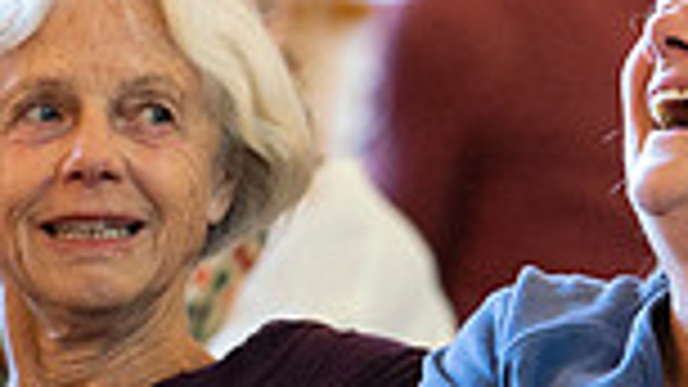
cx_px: 441
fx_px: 14464
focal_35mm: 793
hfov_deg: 2.7
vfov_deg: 1.5
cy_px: 484
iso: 3200
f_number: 2.8
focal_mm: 200
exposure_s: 1/320
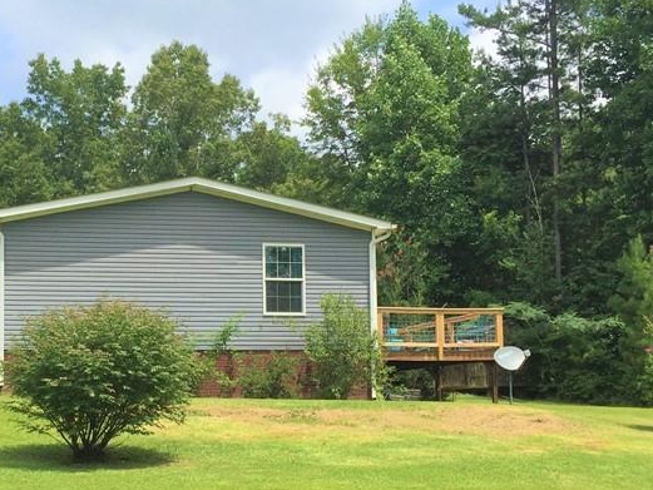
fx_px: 1076
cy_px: 335
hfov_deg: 33.2
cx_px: 170
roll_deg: +0.2
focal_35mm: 57
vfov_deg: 25.5
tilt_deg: +0.8
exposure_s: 1/2475
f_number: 2.2
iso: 32
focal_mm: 4.15
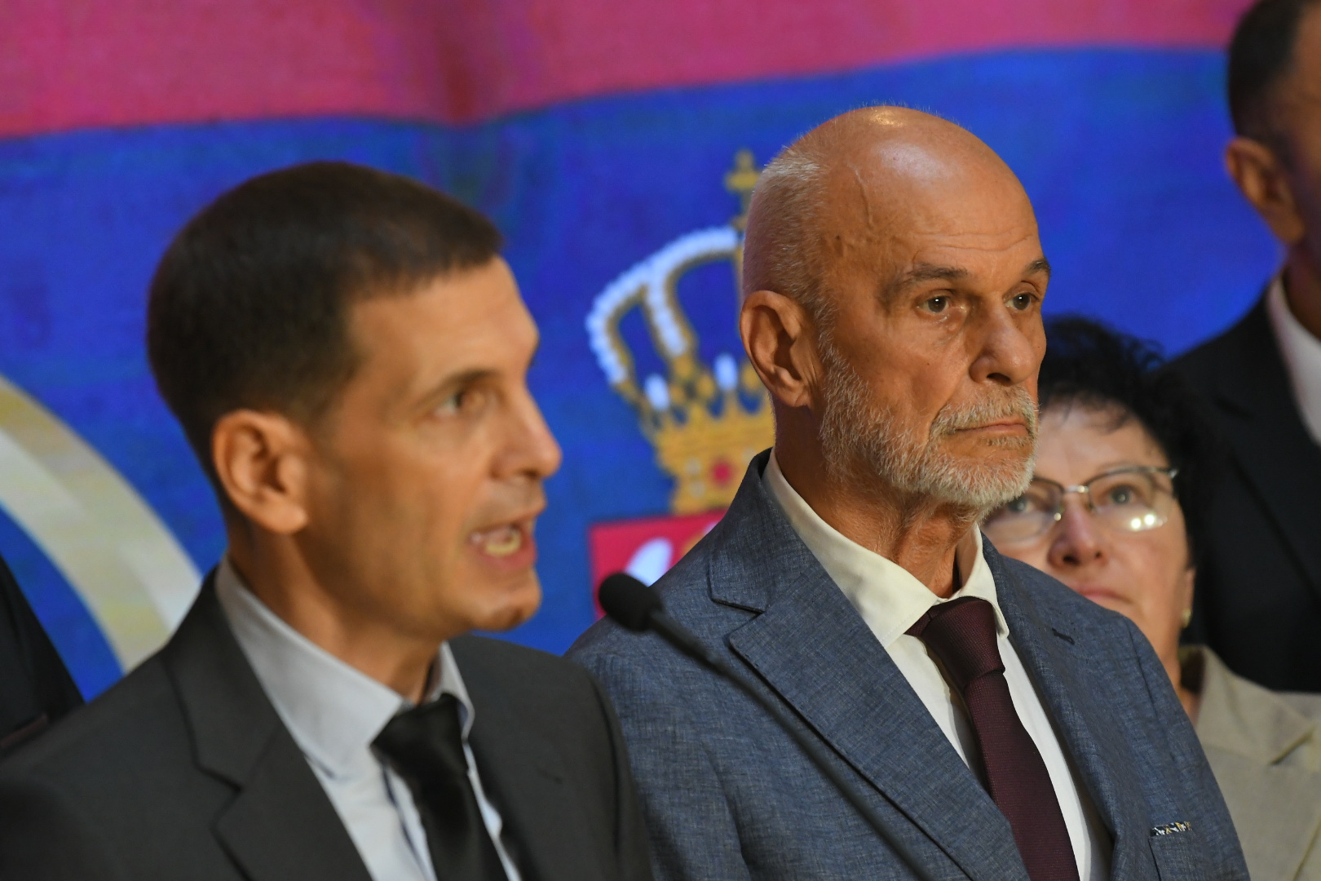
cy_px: 440
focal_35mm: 300
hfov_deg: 6.9
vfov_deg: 4.6
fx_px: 11007
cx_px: 660
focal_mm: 200
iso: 2500
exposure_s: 1/250
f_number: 4
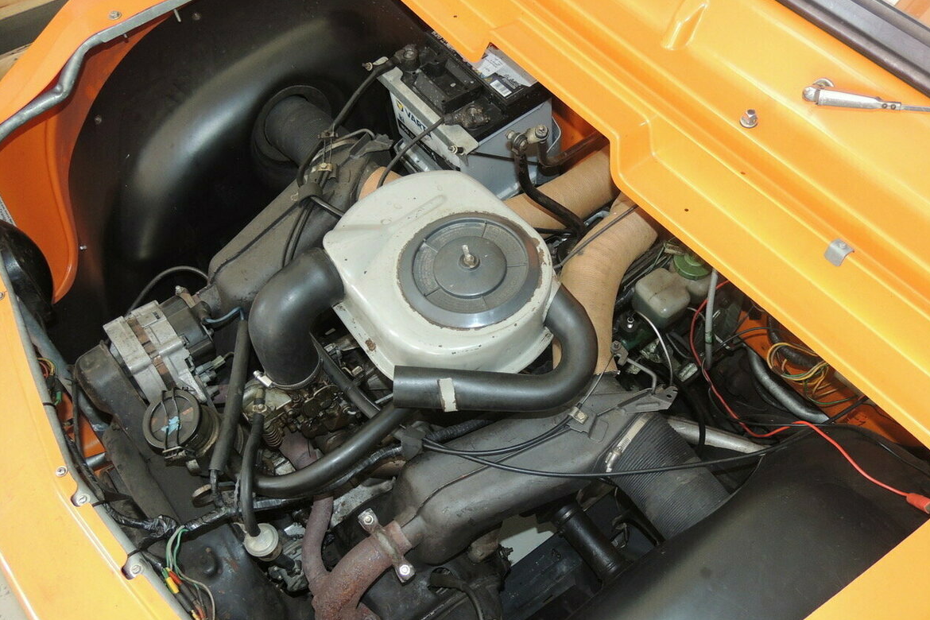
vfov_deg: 41.0
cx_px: 475
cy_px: 351
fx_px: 827
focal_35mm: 32
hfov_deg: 58.7
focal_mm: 5.3
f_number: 3.1
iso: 200
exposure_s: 1/30
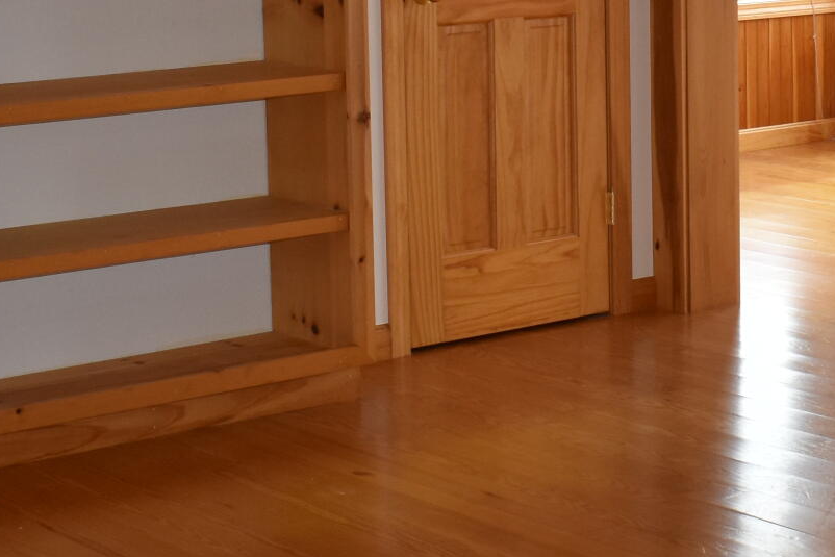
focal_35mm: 101
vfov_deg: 13.5
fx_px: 2343
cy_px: 75
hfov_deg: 19.7
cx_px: 801
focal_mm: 18
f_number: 5
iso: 450
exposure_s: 1/200
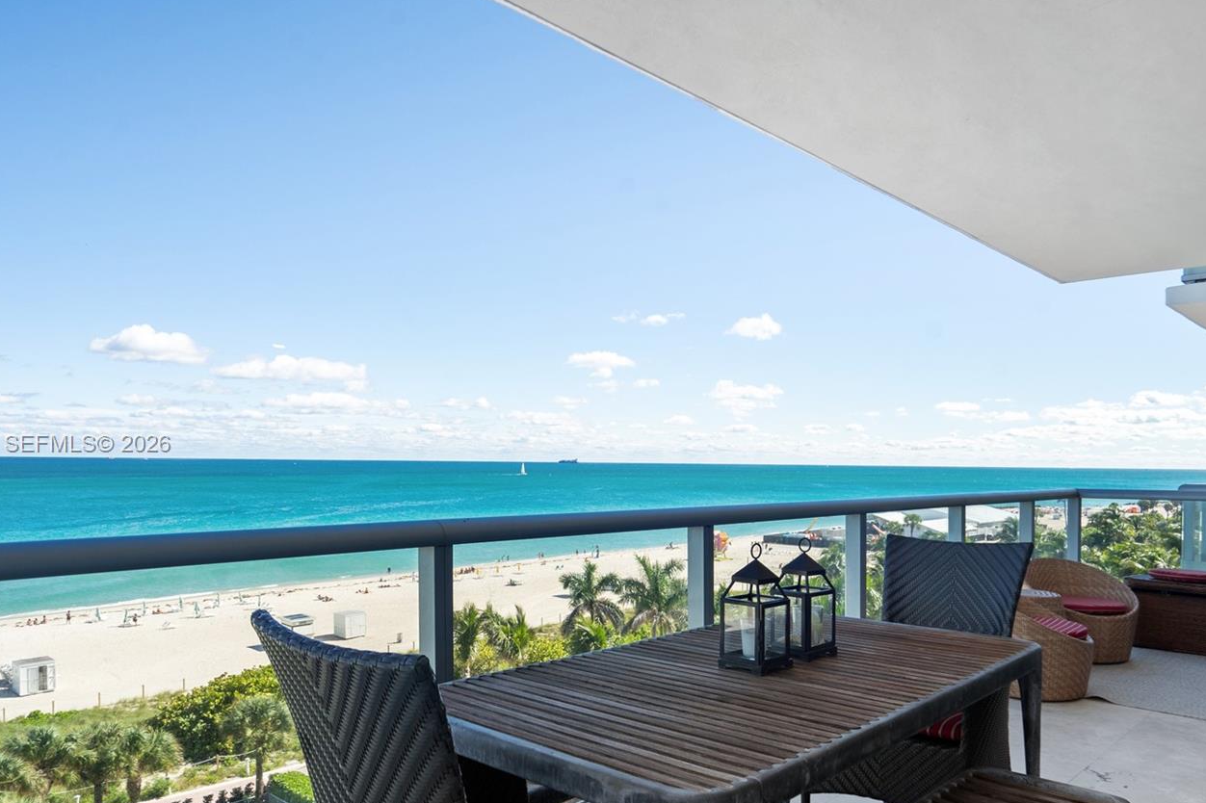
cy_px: 445
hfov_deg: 76.0
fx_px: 770
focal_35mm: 23
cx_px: 641
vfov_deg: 55.0
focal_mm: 18
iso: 400
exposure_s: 1/160
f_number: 8
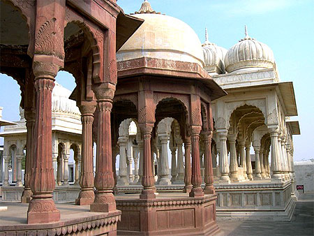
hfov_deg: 49.0
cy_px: 118
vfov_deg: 37.8
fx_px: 345
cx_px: 157
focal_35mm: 38
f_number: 7.6
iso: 100
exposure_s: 1/195
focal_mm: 8
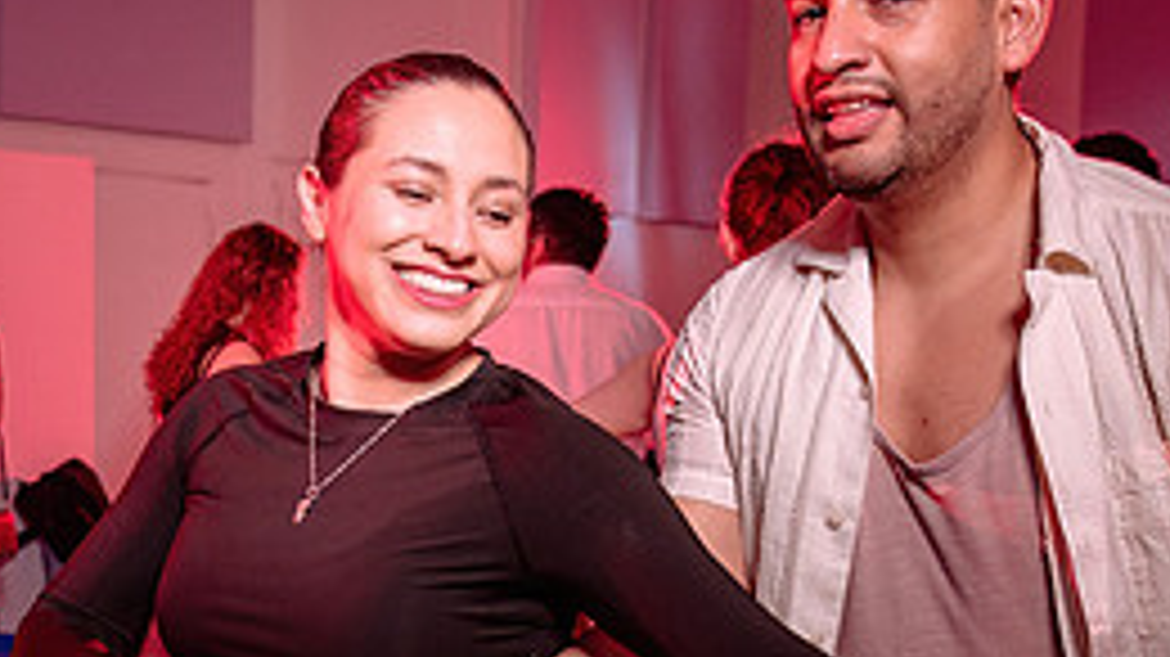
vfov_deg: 18.8
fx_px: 1954
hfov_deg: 33.0
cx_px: 385
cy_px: 575
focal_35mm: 63
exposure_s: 1/60
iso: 800
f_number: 3.2
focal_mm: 24
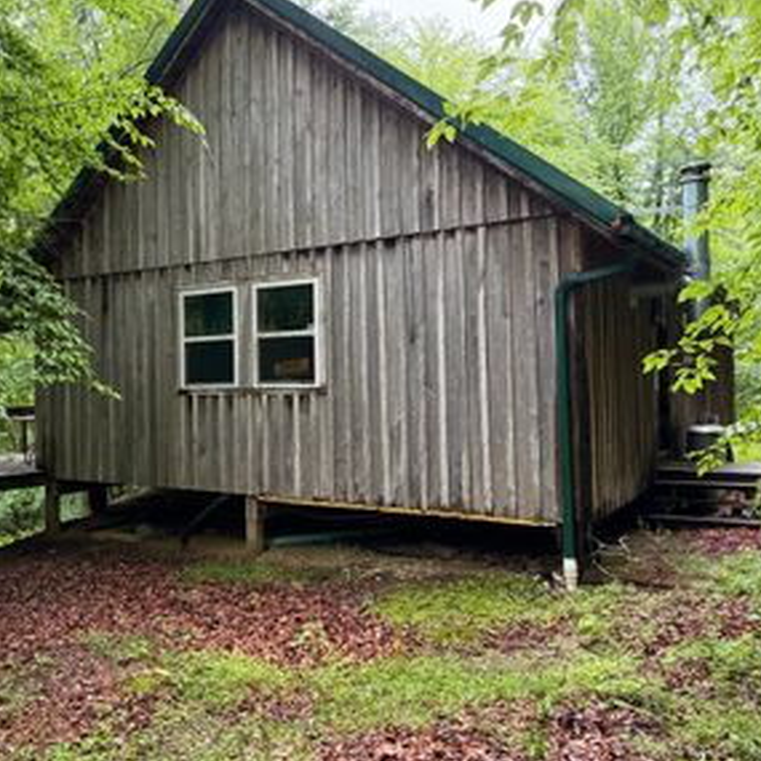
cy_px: 362
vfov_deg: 51.1
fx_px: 796
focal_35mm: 32
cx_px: 267
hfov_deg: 50.4
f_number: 1.78
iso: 500
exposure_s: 1/60
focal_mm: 6.76
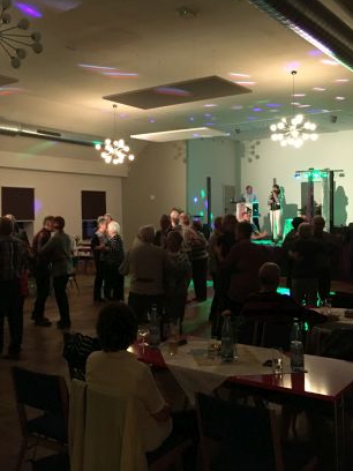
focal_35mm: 37
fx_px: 503
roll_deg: +0.1
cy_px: 201
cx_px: 179
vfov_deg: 50.0
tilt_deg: +2.1
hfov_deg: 38.7
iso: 320
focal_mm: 4.15
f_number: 2.2
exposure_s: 1/17
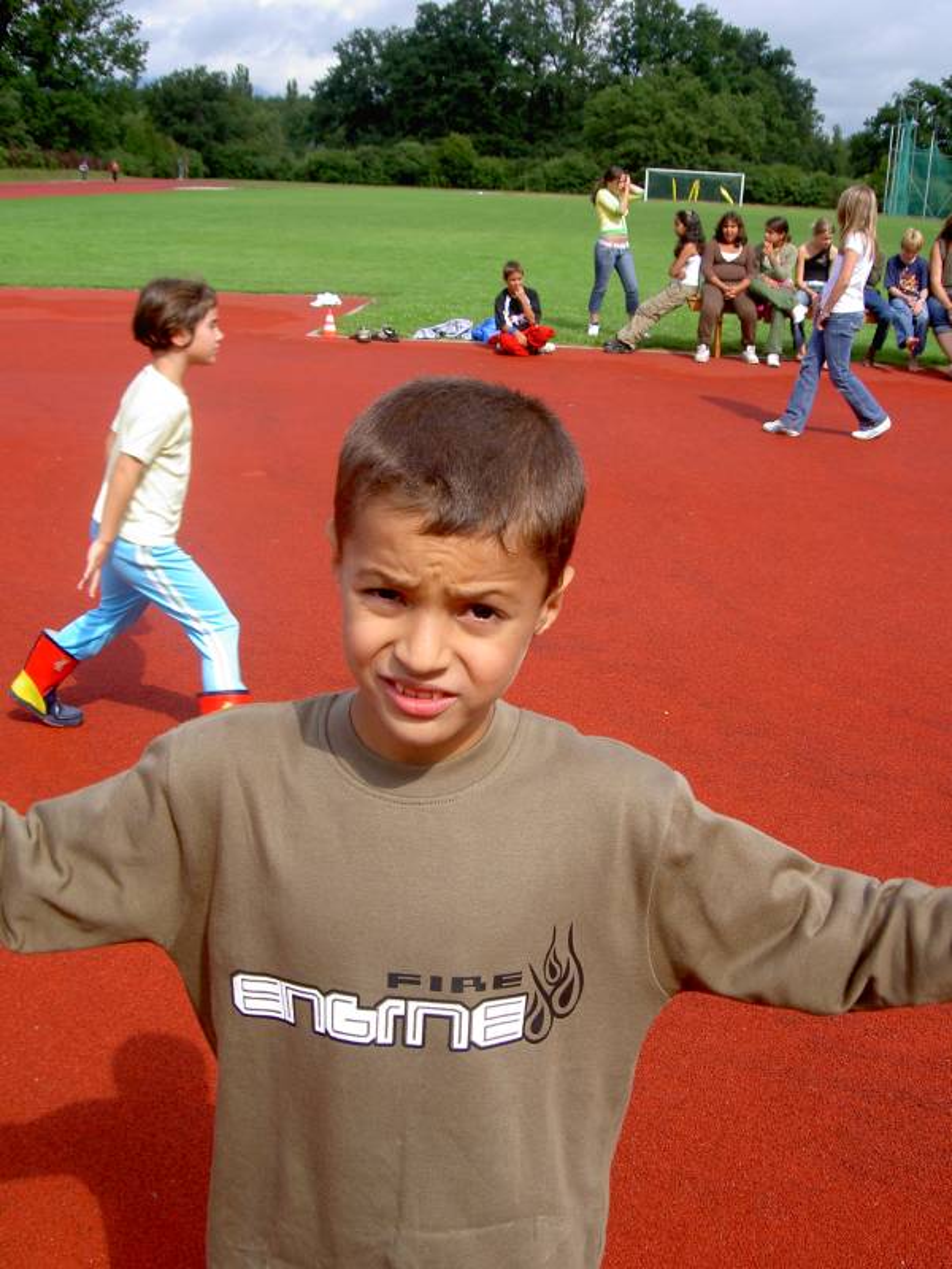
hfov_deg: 36.8
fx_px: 1430
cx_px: 476
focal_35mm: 39
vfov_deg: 47.9
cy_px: 634
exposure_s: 1/250
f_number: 4.7
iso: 100
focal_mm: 8
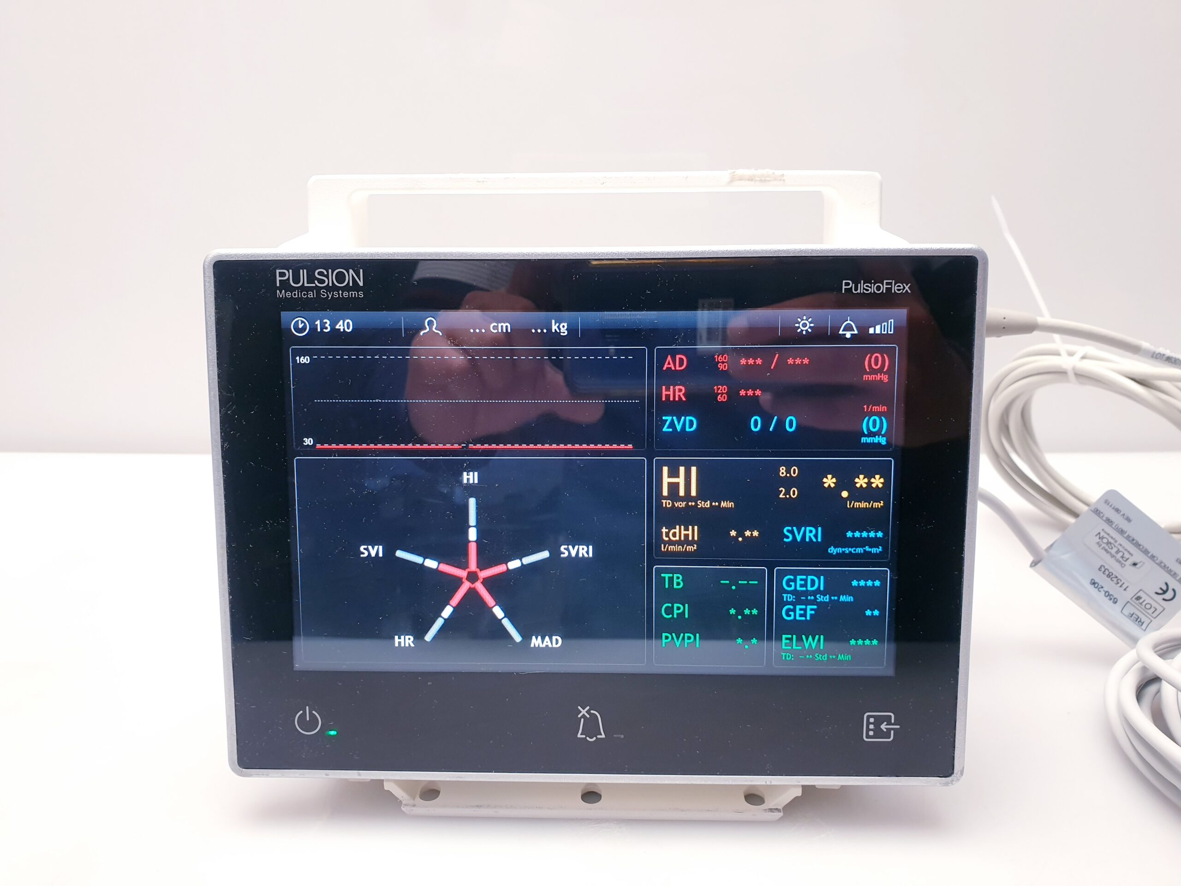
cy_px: 443
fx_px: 887
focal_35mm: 26
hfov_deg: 67.3
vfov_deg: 53.1
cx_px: 590
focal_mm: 4.3
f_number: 2.4
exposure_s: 1/50
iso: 125
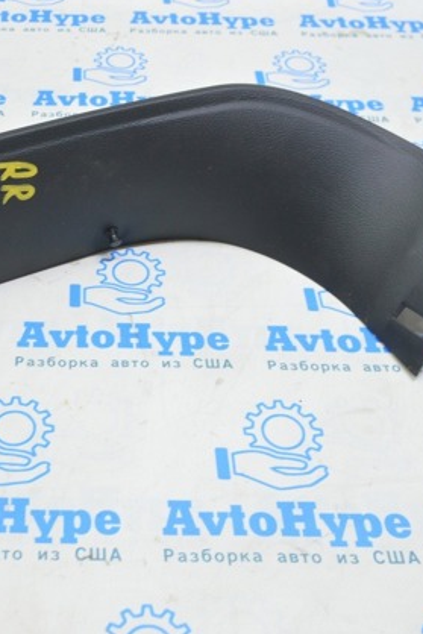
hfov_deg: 25.0
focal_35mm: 53
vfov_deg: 37.7
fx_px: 929
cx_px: 58
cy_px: 316
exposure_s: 1/15
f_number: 5.6
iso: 400
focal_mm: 23
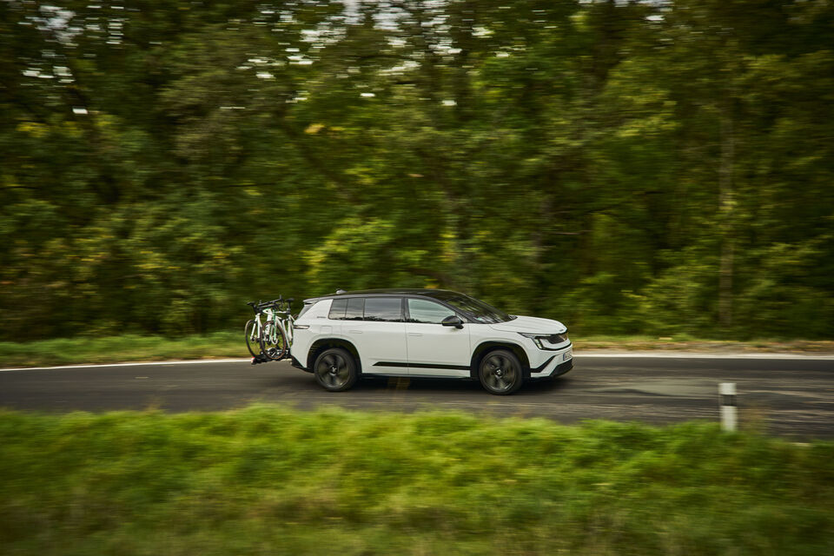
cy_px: 278
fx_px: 1483
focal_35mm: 64
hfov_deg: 31.4
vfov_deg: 21.2
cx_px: 417
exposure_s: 1/60
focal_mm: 64
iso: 100
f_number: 5.6
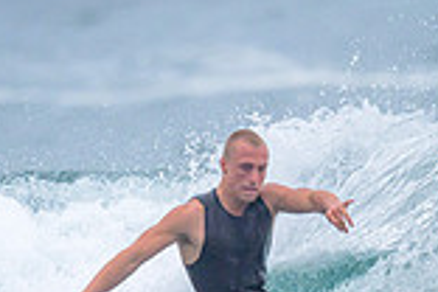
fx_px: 49648
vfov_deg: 0.3
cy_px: 215
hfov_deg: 0.5
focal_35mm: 4081
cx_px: 154
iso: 360
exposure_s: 1/2000
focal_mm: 800
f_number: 6.3
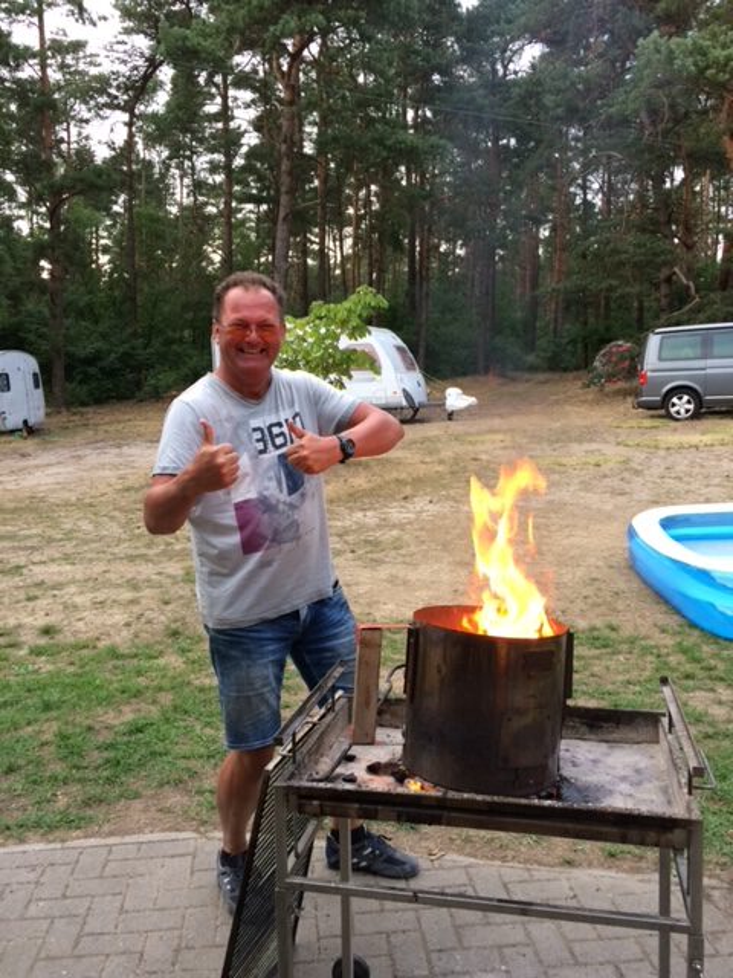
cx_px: 366
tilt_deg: -7.4
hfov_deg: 48.2
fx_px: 819
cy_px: 489
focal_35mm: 29
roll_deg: +3.3
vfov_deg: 61.7
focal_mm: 4.15
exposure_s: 1/33
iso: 40
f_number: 2.2
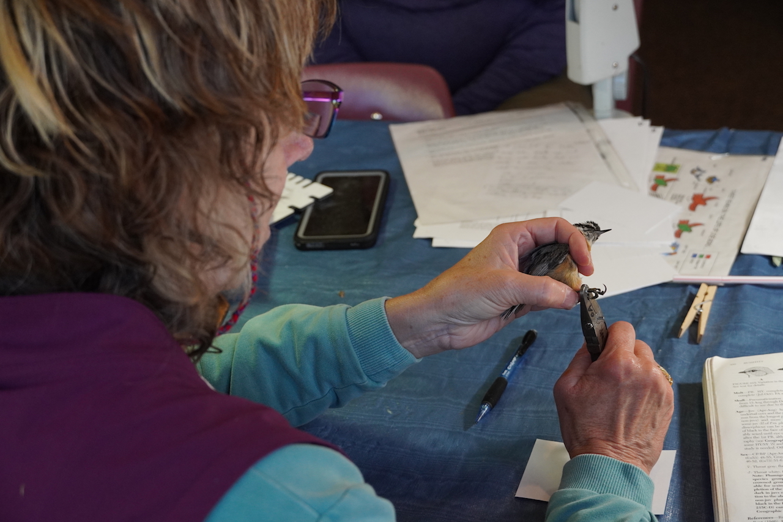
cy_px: 261
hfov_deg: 35.1
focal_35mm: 57
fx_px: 1240
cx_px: 392
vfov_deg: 23.8
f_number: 5
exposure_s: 1/320
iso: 1250
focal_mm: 38
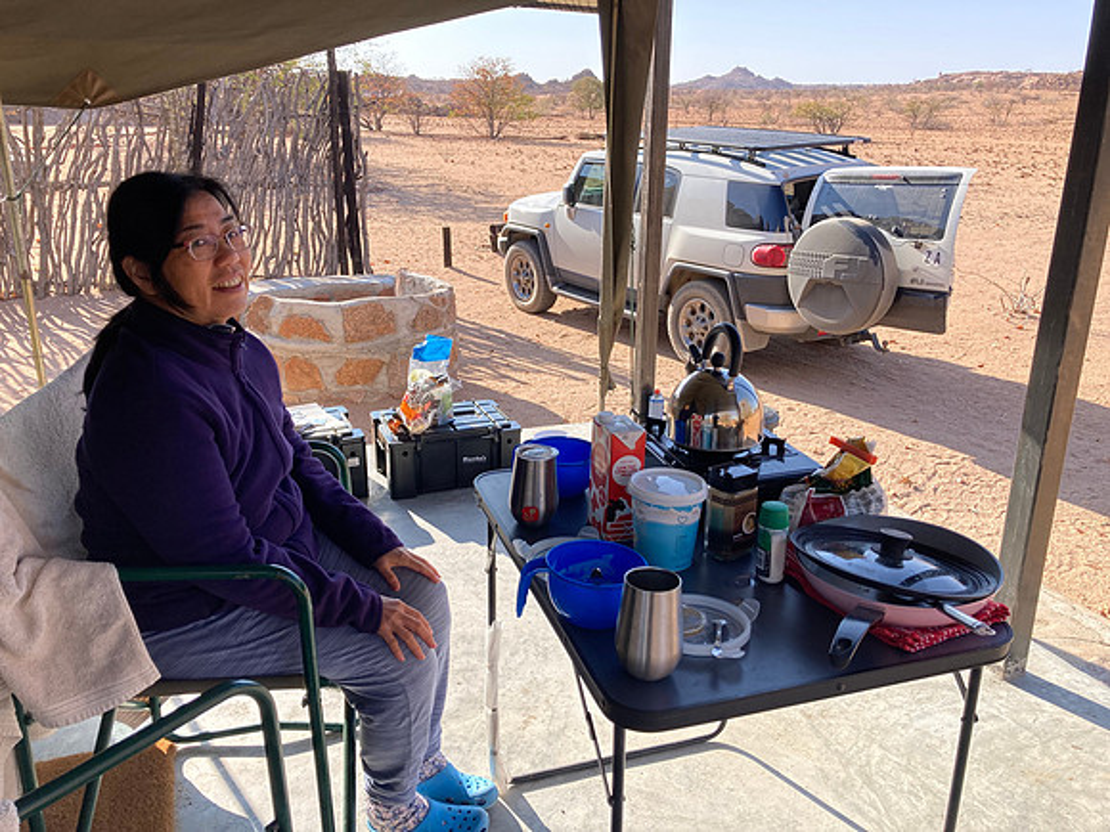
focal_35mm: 28
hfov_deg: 63.4
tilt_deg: -15.9
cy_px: 416
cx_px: 555
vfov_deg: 49.7
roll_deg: +0.1
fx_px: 898
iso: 20
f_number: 1.8
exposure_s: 1/706
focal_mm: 3.99
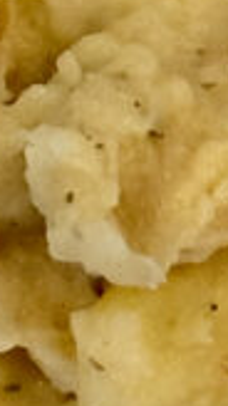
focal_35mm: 326
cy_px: 124
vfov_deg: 6.6
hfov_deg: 3.7
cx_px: 121
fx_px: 3511
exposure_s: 1/40
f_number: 1.78
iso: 200
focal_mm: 6.76
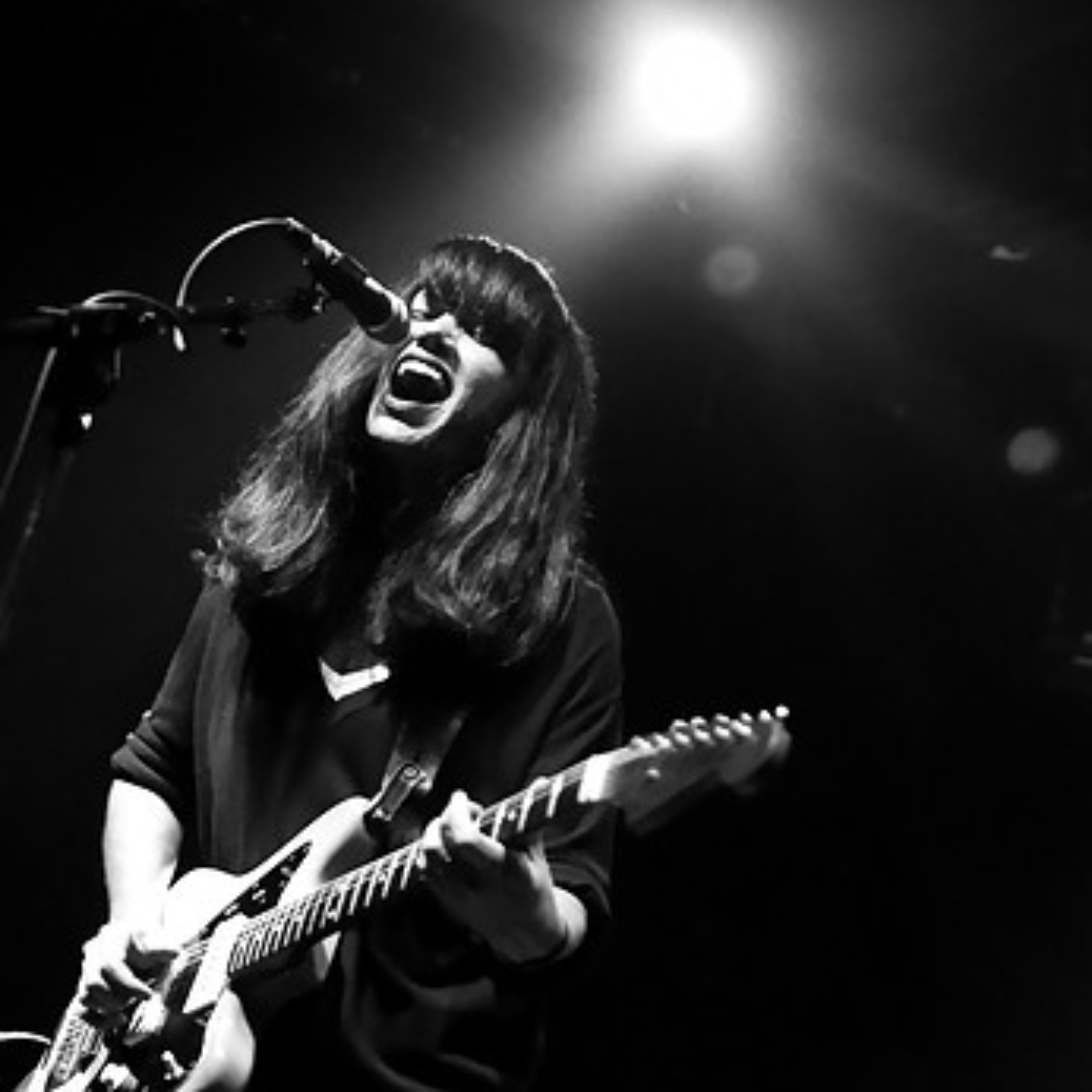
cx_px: 808
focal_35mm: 64
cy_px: 598
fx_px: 2284
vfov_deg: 26.9
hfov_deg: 26.6
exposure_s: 1/100
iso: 1000
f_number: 1.8
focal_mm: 30
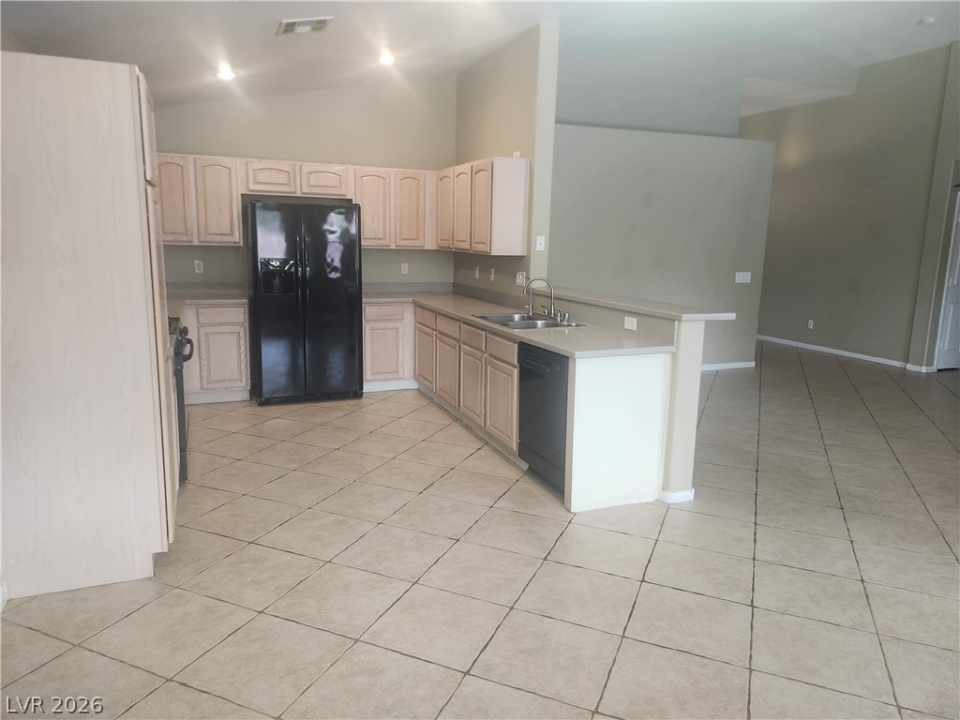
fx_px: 638
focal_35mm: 23
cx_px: 480
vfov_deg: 58.9
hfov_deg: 73.9
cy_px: 360
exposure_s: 1/120
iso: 320
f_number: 1.8
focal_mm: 5.54
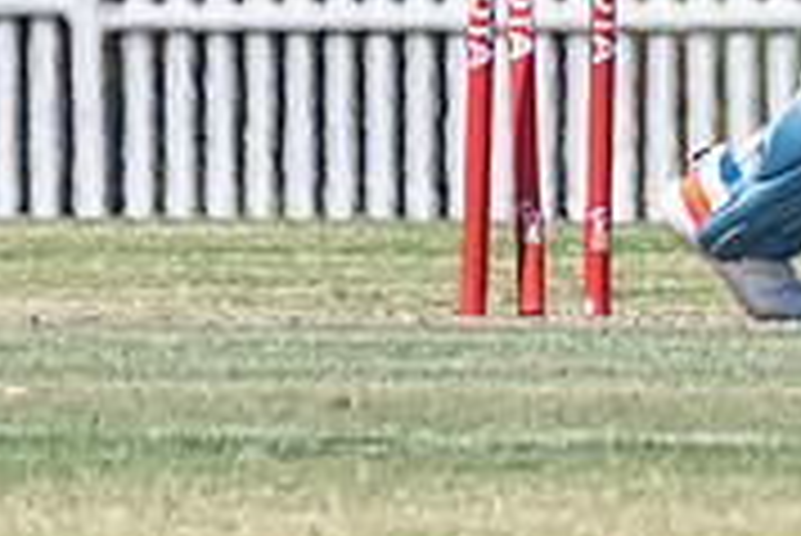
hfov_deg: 0.7
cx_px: 868
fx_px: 67604
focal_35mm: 3036
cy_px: -250
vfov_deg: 0.5
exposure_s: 1/2500
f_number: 6.3
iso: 400
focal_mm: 400
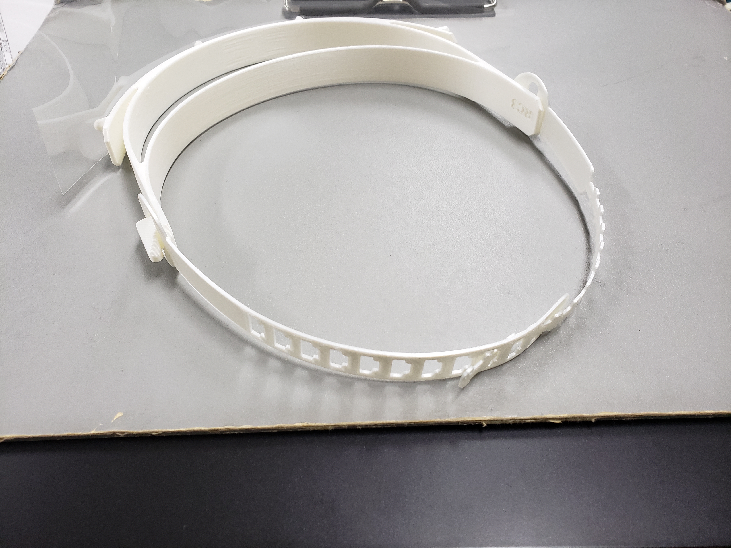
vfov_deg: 53.1
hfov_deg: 67.3
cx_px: 366
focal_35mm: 26
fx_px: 549
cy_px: 274
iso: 250
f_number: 2.4
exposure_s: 1/60
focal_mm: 4.3
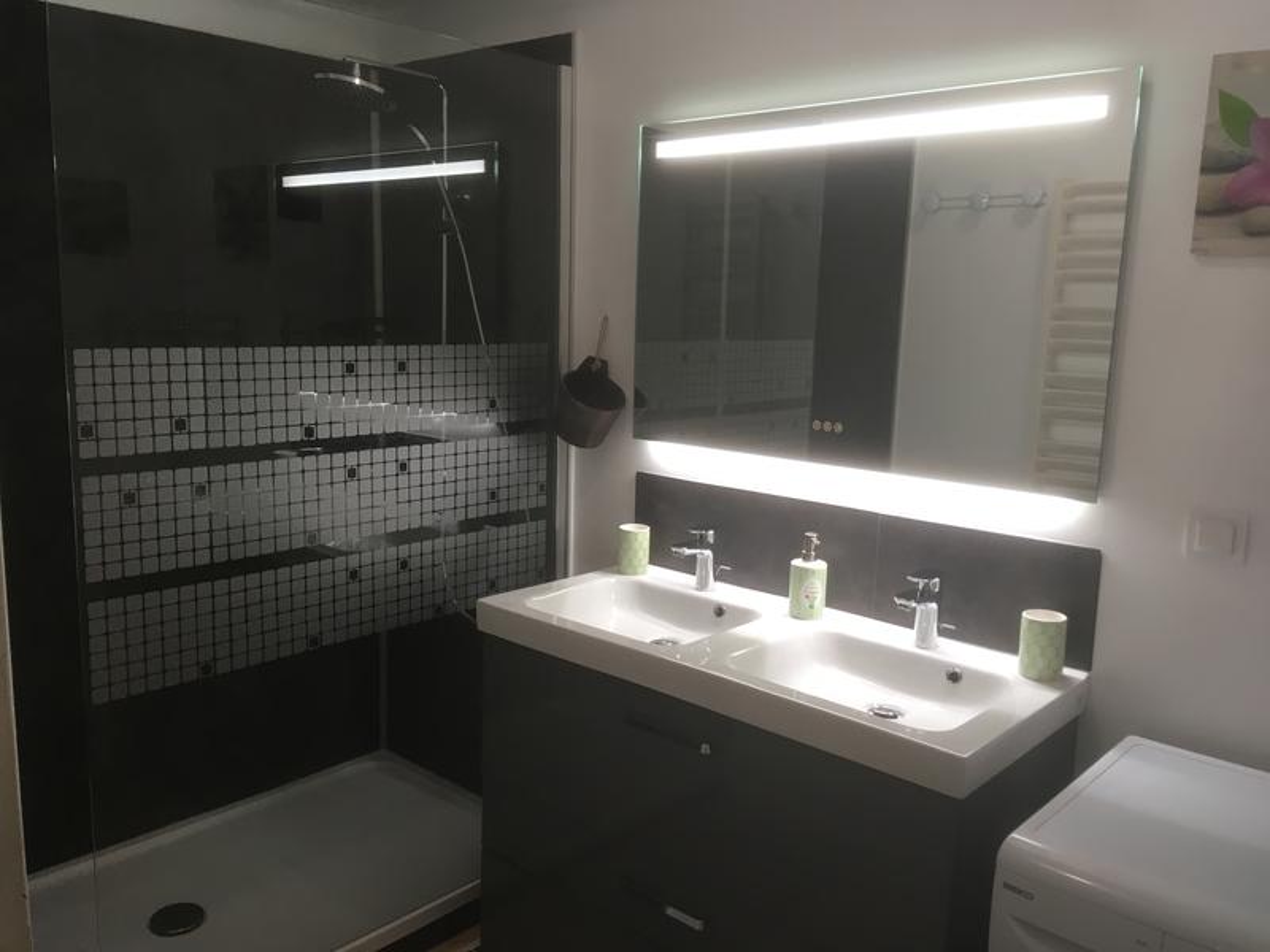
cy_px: 476
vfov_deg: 48.2
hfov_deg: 61.7
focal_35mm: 29
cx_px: 635
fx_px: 1064
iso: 40
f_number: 2.2
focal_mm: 4.15
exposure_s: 1/33
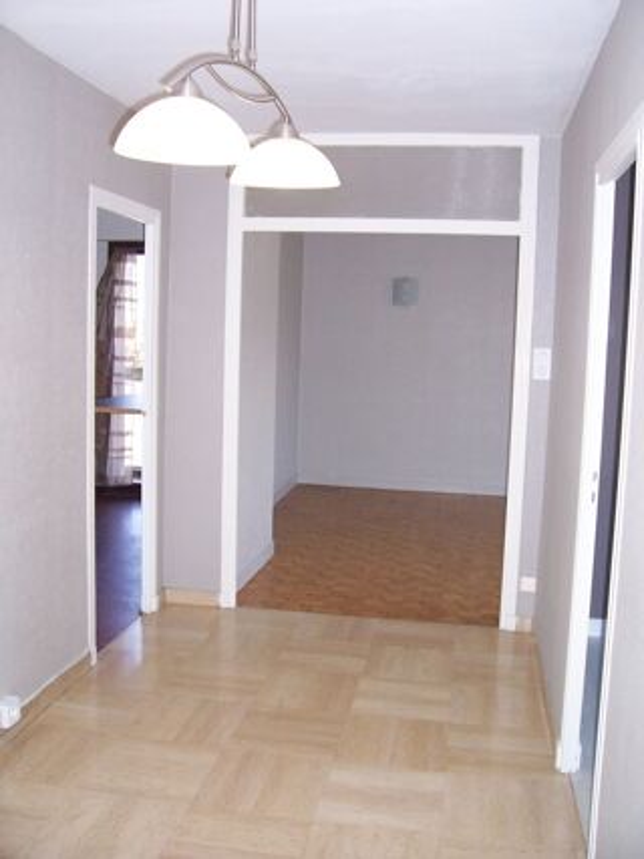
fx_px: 844
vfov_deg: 54.0
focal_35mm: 34
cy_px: 430
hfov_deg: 41.8
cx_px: 322
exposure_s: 1/60
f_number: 2.7
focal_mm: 5.6
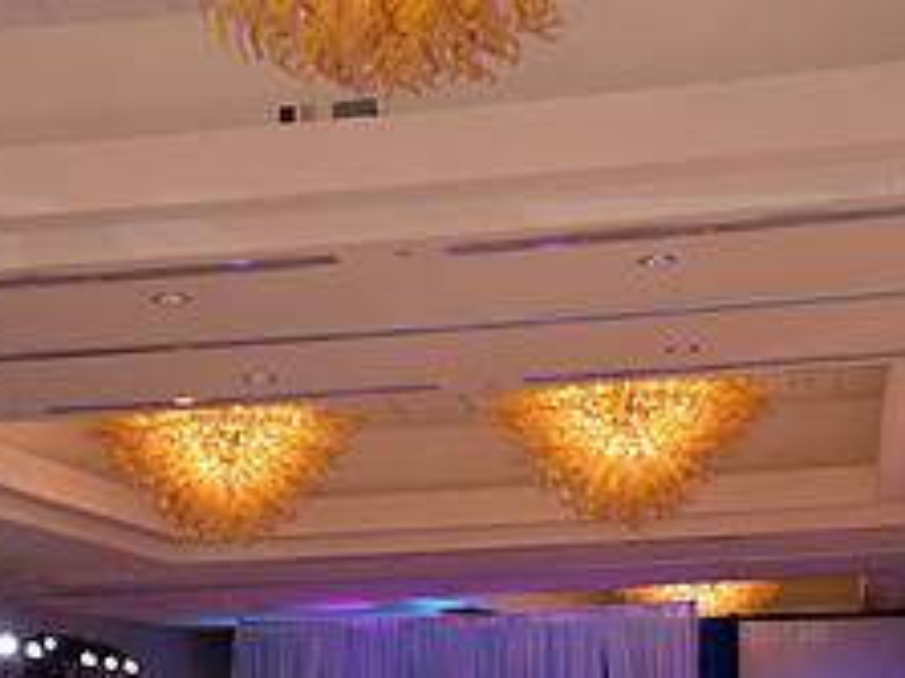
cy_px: 1112
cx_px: 331
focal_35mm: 95
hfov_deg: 20.6
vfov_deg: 14.2
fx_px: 2482
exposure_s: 1/250
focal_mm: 38
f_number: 5
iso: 2000
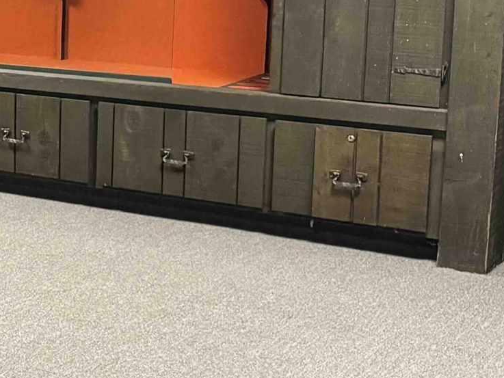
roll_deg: +0.8
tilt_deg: -10.4
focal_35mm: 100
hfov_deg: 17.4
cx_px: -286
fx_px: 1456
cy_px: 119
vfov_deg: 14.8
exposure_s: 1/60
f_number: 1.78
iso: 800
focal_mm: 6.76
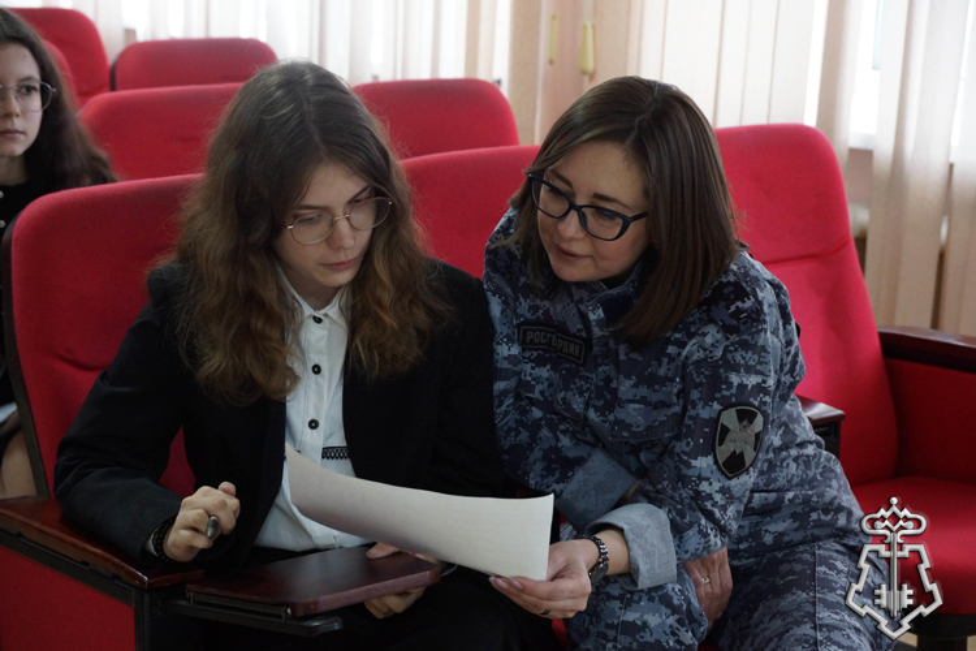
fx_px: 2033
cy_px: 326
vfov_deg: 18.2
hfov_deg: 27.0
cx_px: 488
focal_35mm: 75
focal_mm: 50
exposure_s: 1/25
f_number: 5
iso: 1600
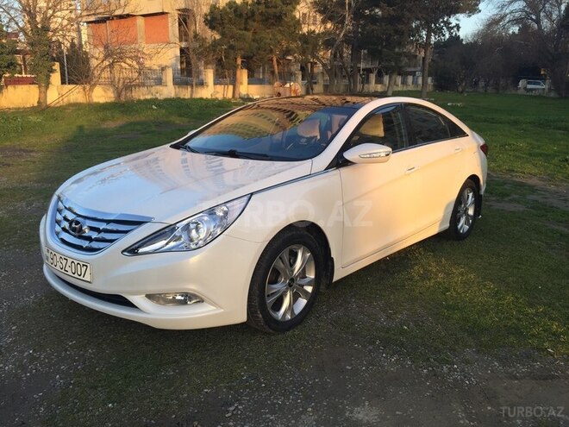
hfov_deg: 61.7
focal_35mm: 29
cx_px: 284
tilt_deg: -15.0
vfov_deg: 48.2
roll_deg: +0.3
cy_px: 214
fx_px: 477
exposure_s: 1/205
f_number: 2.2
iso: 32
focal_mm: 4.15
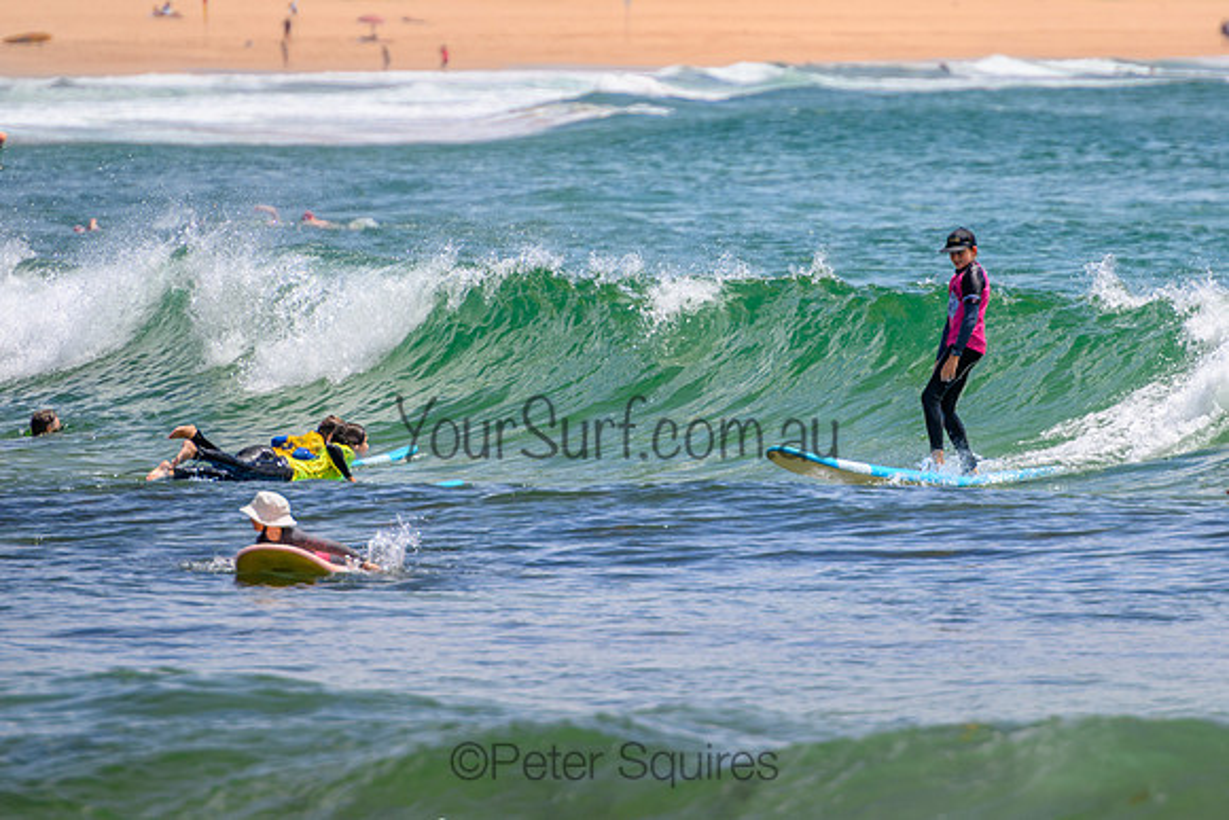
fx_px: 18776
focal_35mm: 550
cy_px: 305
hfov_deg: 3.7
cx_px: 844
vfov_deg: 2.5
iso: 280
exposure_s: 1/2000
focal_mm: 400
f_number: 5.6
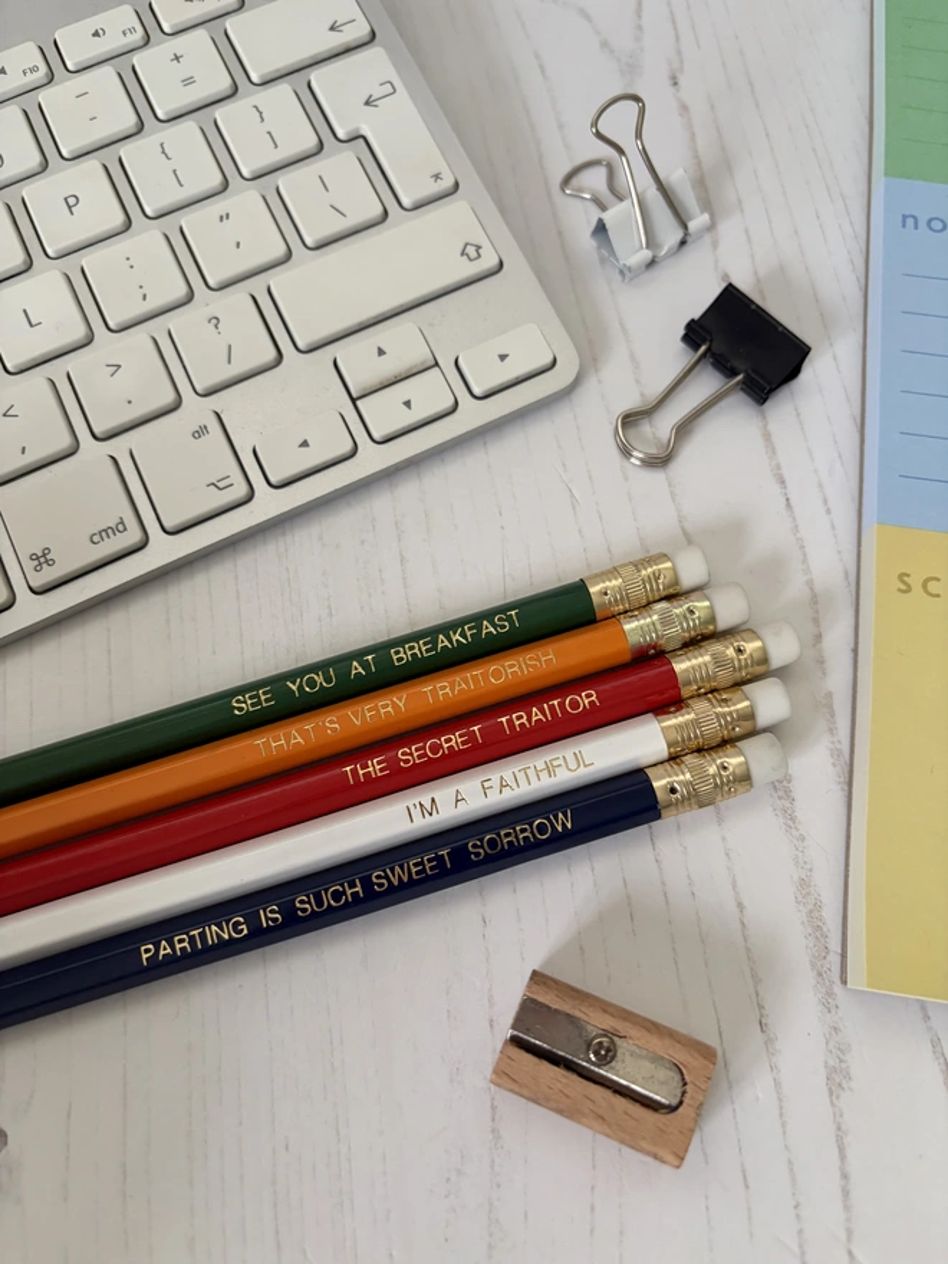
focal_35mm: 26
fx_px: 949
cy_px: 632
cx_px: 474
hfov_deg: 53.1
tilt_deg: -69.2
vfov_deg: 67.3
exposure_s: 1/60
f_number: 1.6
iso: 250
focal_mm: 5.96
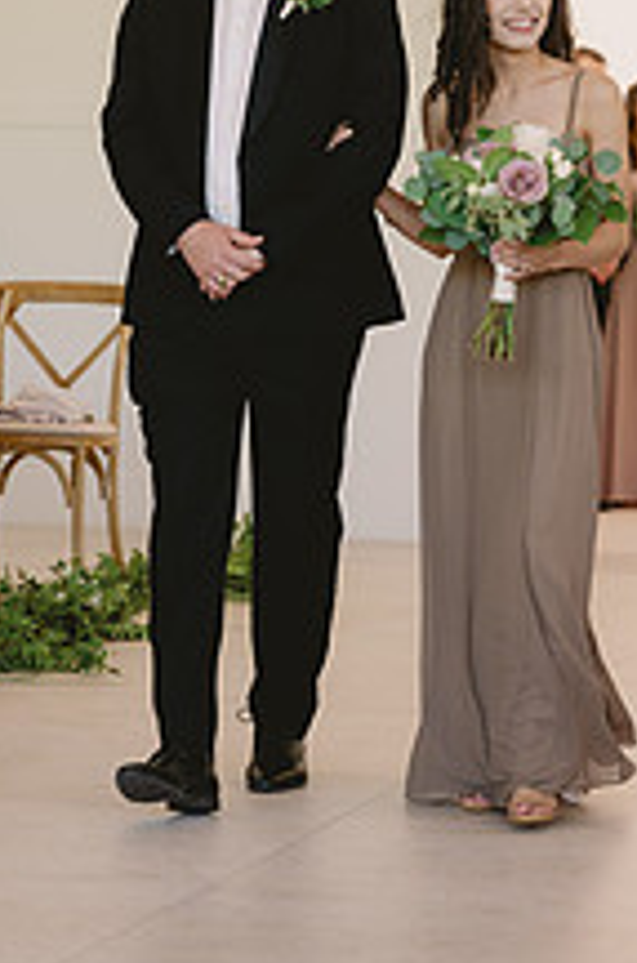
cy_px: 339
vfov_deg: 14.1
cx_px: 292
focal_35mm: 146
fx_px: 3894
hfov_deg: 9.4
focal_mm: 70
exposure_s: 1/640
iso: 1250
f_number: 2.8
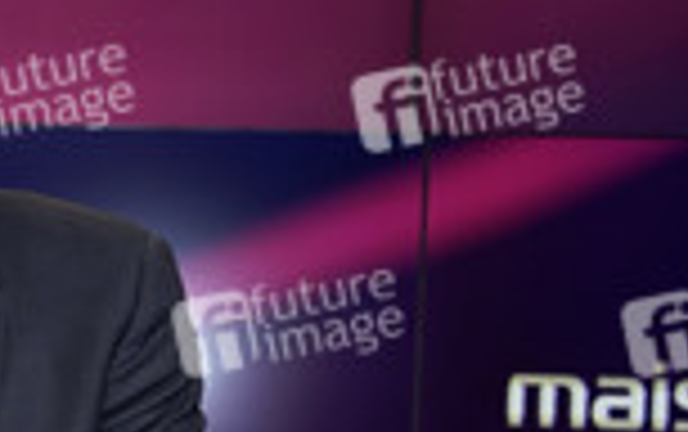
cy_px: 436
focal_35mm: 102
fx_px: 1915
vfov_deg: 12.7
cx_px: -101
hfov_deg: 19.4
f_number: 5
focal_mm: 34
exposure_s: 1/160
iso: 1600
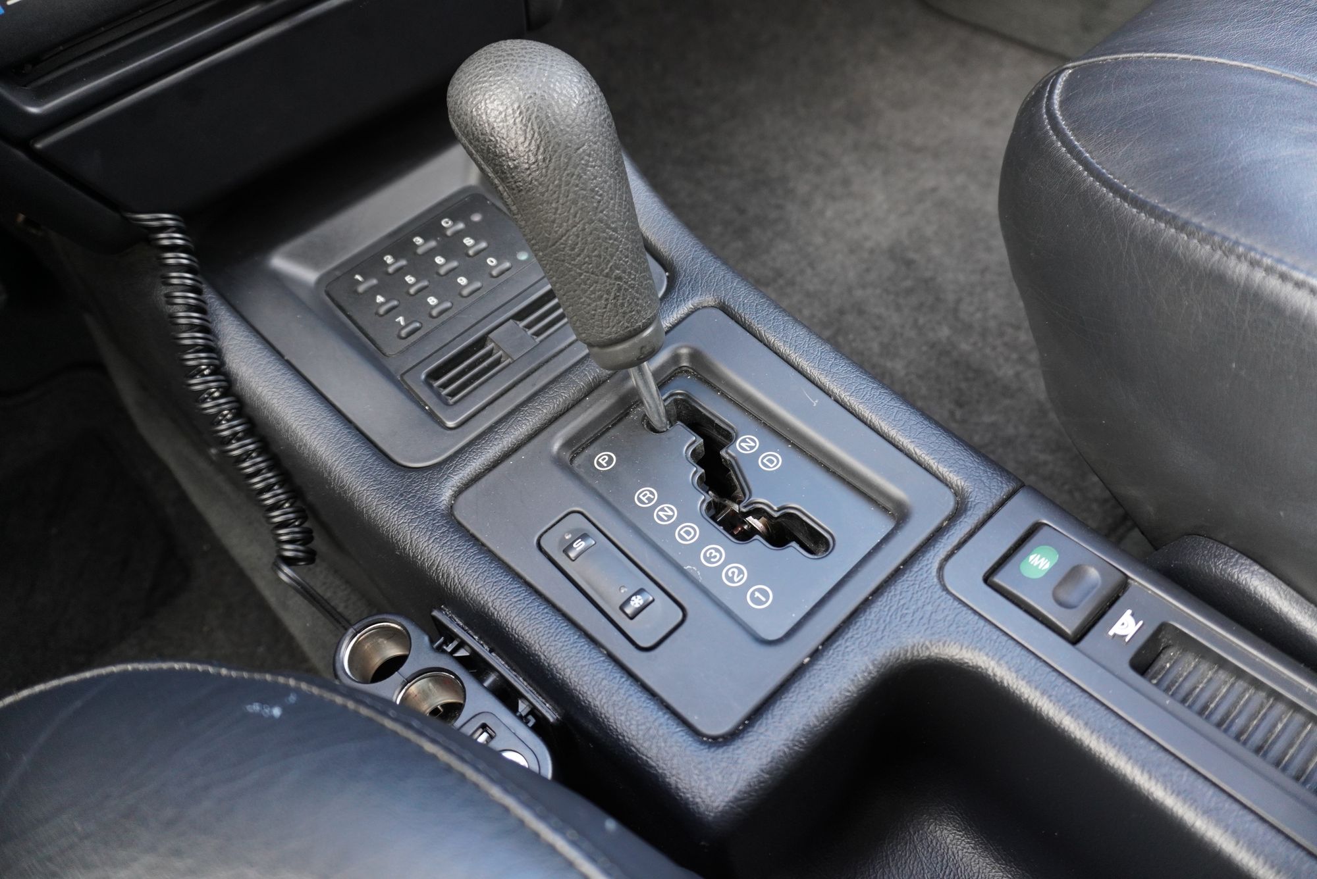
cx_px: 658
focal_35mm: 24
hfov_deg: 73.7
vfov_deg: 53.2
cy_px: 440
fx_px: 878
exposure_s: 1/30
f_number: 3.5
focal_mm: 16
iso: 800
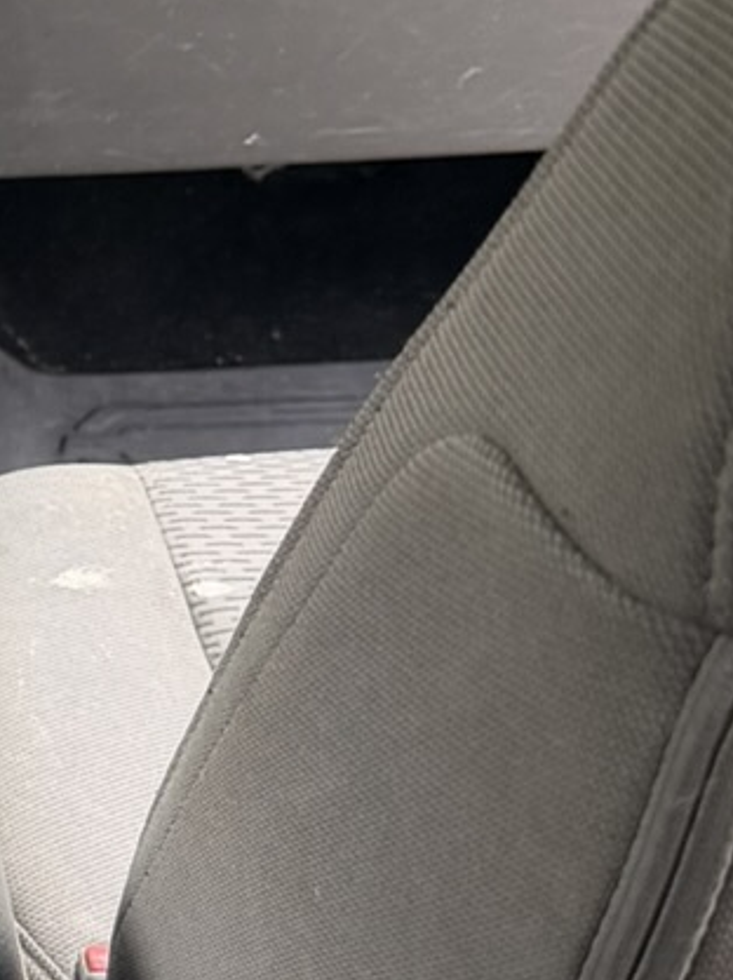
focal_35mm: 118
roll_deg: +0.2
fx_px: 3337
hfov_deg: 11.6
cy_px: 465
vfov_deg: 16.7
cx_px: -604
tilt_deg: -29.9
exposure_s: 1/284
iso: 80
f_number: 1.78
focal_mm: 6.76
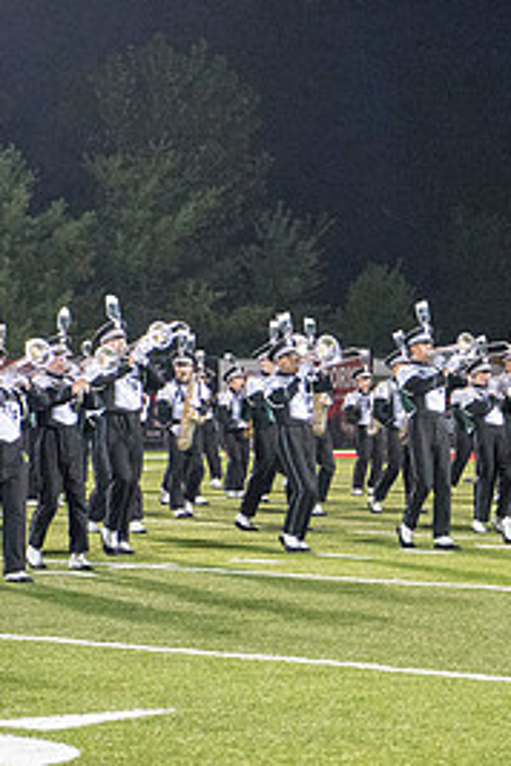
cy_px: 306
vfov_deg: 13.5
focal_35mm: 152
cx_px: 764
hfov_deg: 8.8
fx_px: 3236
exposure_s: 1/200
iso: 5000
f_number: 5.6
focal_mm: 70
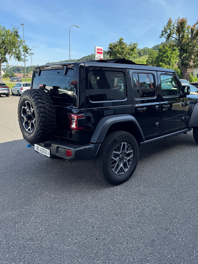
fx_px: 221
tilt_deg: -7.4
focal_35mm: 29
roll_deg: -1.3
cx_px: 119
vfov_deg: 61.2
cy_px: 107
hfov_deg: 48.0
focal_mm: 6.76
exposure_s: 1/2174
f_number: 1.78
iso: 80
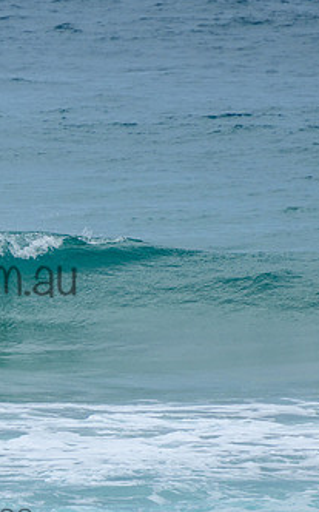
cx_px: -86
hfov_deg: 1.3
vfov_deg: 2.1
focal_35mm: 981
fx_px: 13669
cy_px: 260
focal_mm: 400
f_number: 5.6
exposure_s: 1/2000
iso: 200
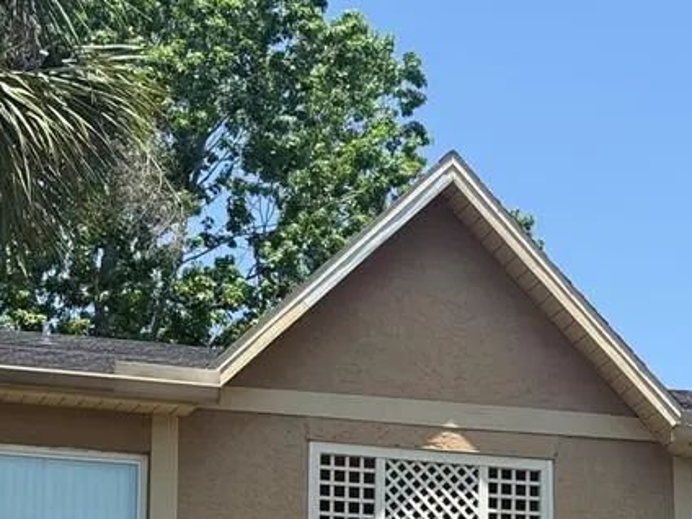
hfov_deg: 16.9
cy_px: 561
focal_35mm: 116
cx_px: 467
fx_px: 2319
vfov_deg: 12.6
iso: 64
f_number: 1.78
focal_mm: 6.76
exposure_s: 1/2667
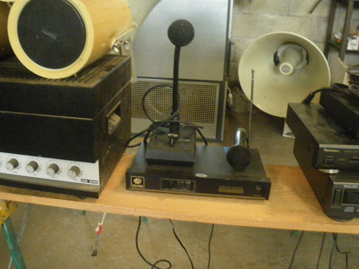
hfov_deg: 53.8
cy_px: 121
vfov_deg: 41.7
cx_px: 156
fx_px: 353
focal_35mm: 34
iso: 800
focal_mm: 5
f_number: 3.5
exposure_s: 1/5
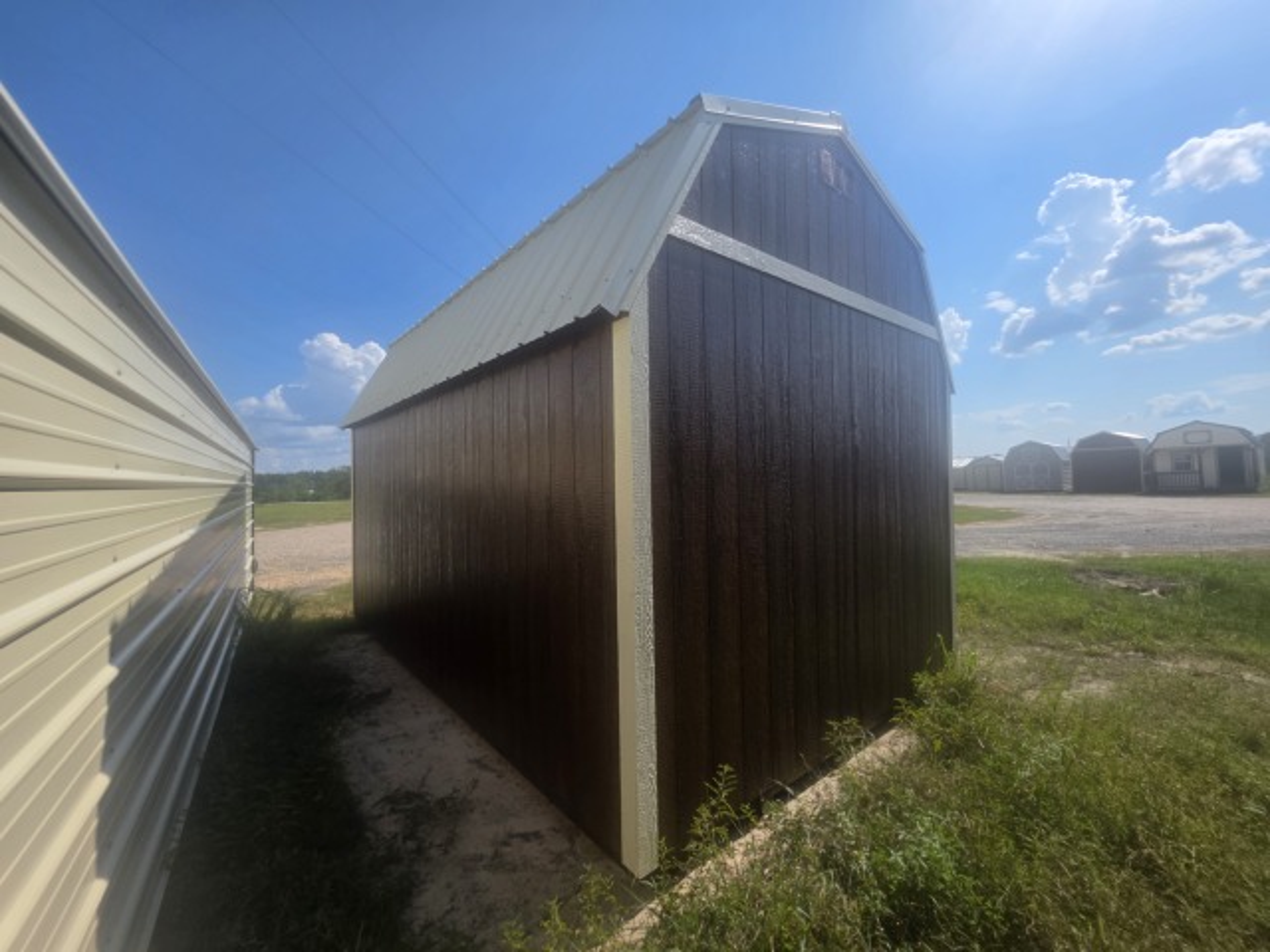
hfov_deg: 106.2
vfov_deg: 89.9
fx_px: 477
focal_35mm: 13
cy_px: 476
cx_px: 635
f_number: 1.9
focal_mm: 2.2
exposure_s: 1/3092
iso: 40
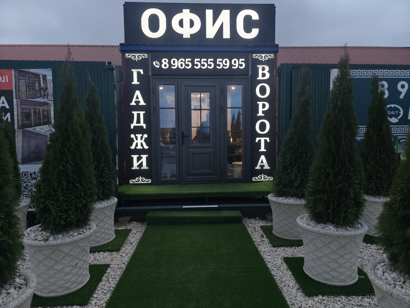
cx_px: 205
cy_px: 154
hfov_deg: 73.9
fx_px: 272
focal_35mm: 23
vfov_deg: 58.9
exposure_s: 1/50
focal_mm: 6.19
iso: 640
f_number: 1.65
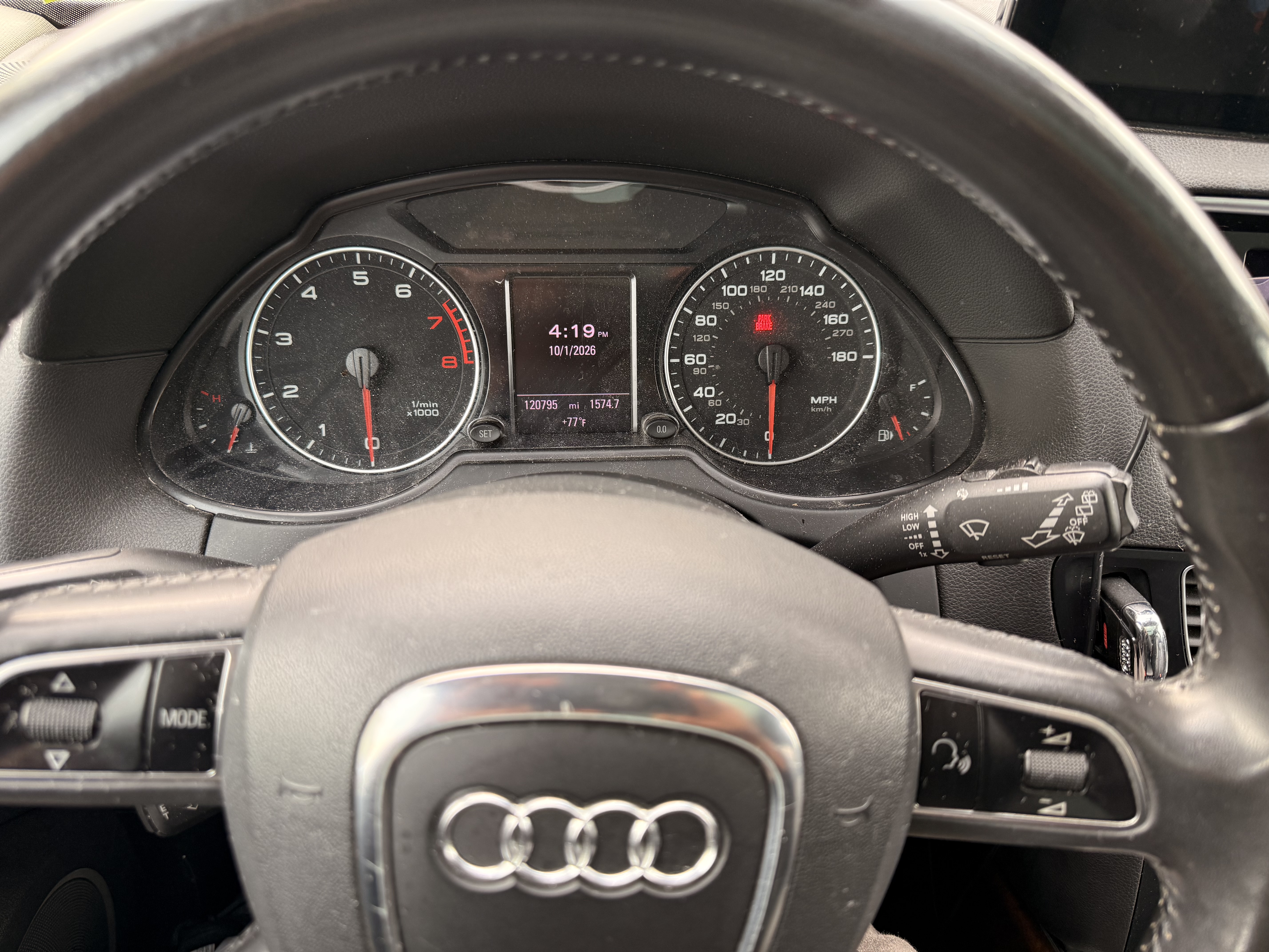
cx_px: 634
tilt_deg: -31.8
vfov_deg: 56.8
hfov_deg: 71.6
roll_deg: -1.8
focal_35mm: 24
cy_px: 476
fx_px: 880
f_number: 1.78
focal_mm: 6.76
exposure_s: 1/75
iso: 160
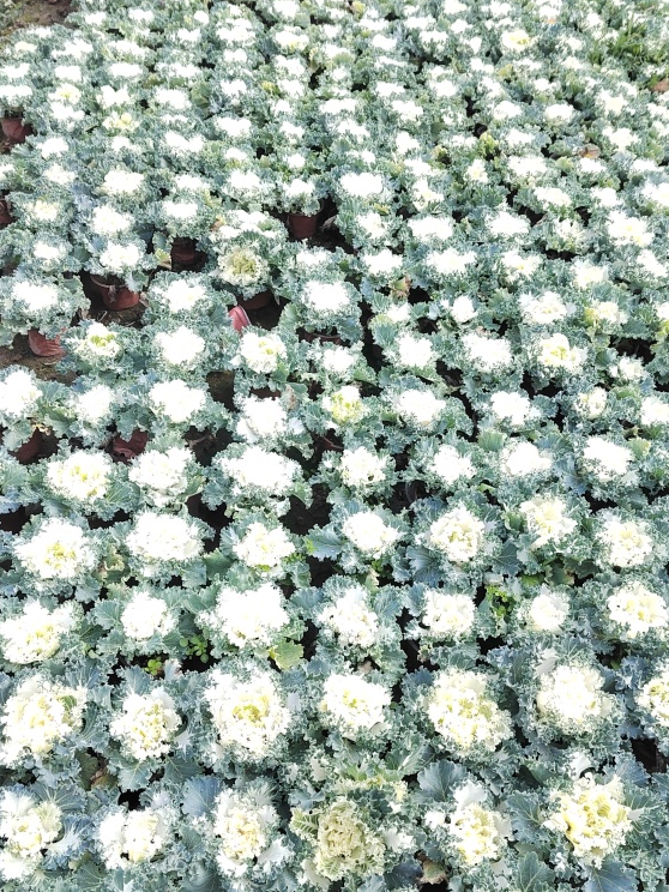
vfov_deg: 55.1
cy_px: 511
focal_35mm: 33
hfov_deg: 42.9
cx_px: 325
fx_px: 850
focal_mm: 5.52
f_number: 1.9
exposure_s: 1/1491
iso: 422
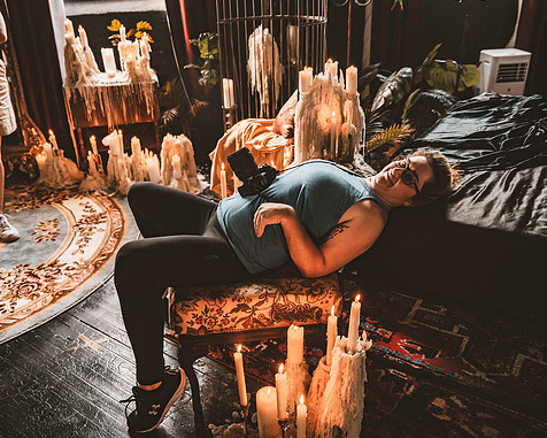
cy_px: 221
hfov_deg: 55.6
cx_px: 259
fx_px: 518
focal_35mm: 32
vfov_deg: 45.8
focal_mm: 28
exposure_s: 1/250
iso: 800
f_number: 2.8
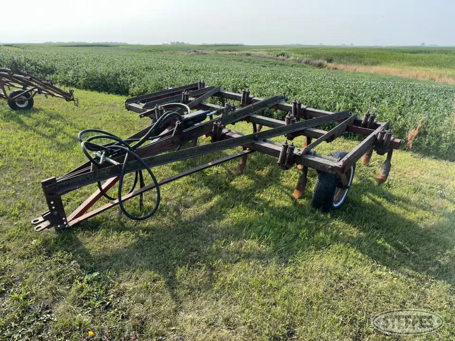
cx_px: 228
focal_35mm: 24
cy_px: 170
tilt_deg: -22.1
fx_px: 315
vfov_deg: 56.8
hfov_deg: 71.6
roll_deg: +0.5
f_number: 1.78
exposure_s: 1/1321
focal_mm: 6.86
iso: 80
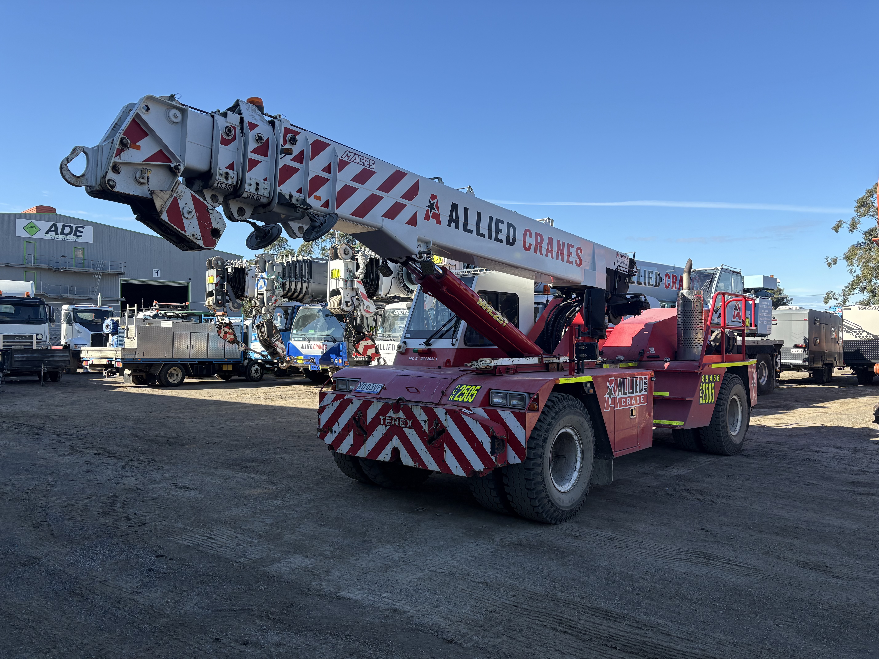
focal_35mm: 26
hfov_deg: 67.3
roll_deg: +0.1
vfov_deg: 53.1
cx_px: 440
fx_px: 660
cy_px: 330
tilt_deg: +0.3
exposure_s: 1/1587
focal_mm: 5.96
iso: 50
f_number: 1.6
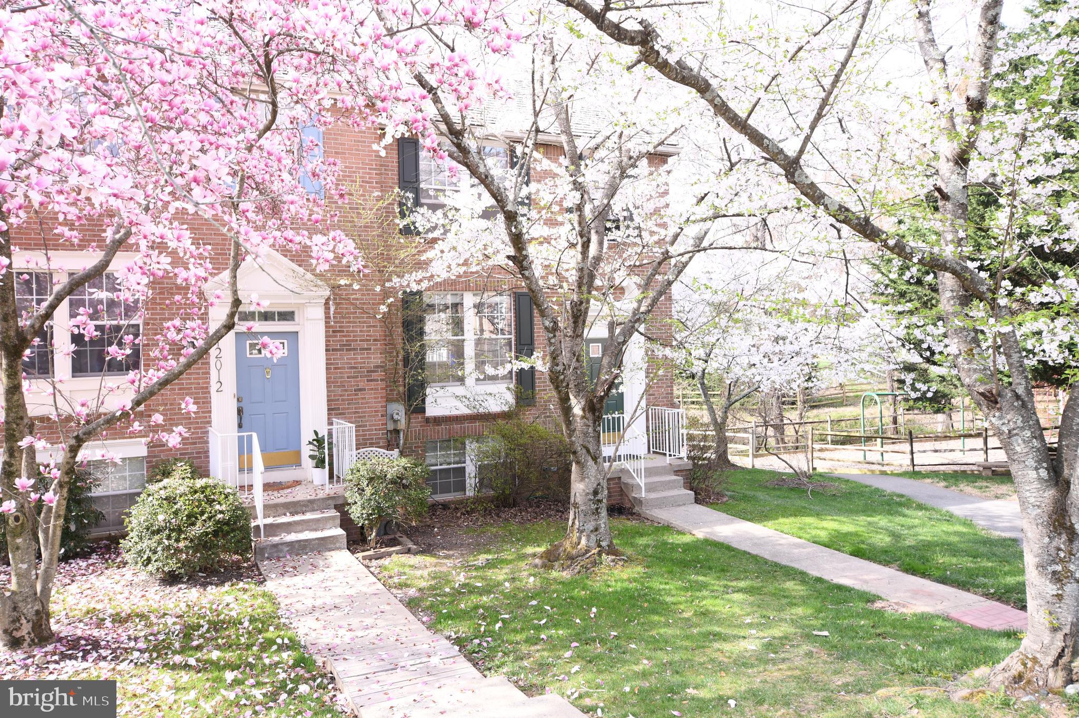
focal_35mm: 27
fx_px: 809
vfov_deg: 47.9
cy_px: 359
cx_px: 540
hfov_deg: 67.4
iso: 200
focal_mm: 18
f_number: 5
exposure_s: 1/80
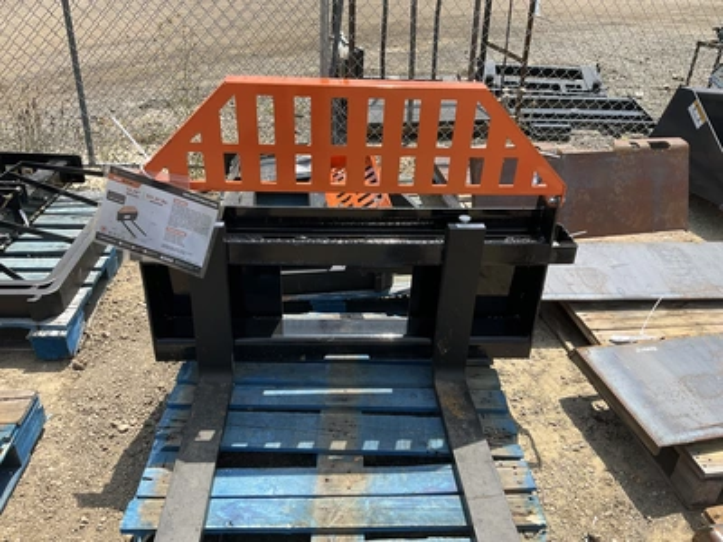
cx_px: 362
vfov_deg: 48.2
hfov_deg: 61.7
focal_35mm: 29
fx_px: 606
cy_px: 271
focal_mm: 3
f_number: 1.8
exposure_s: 1/1195
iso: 25
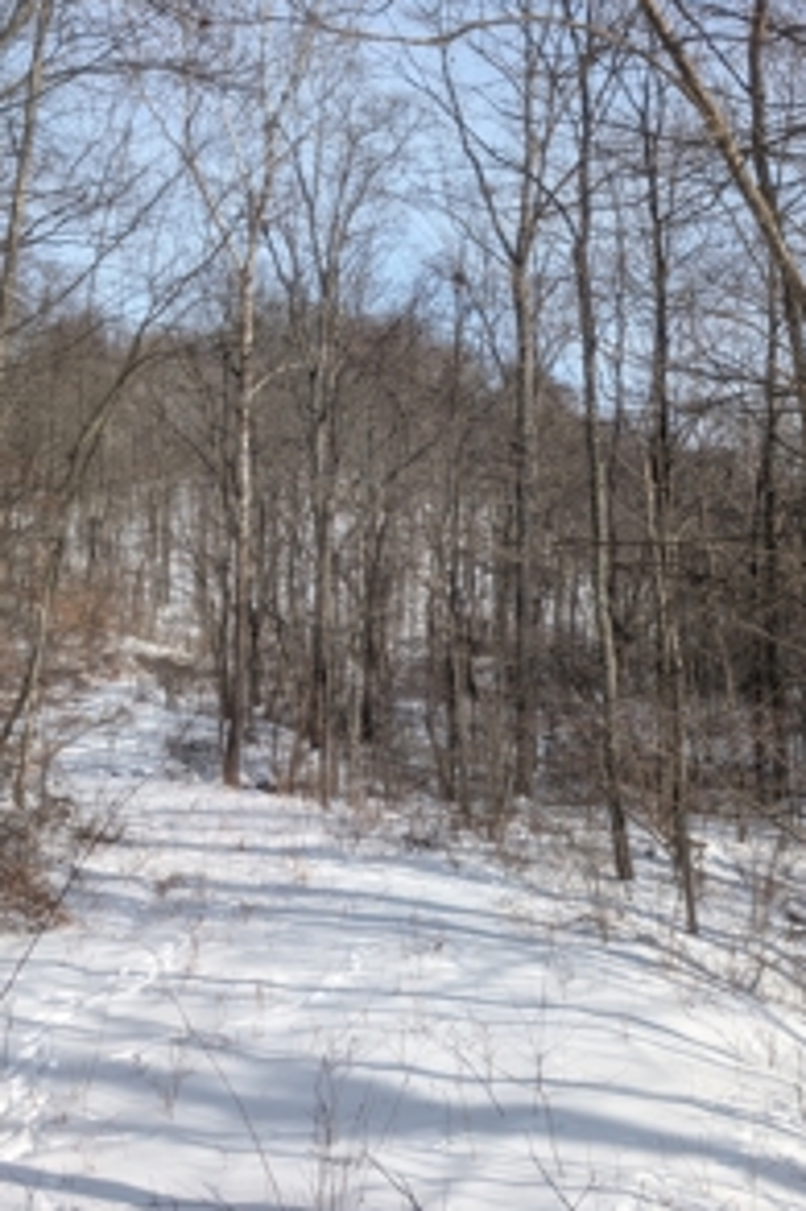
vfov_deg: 55.8
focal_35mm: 34
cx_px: 434
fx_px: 1143
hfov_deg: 38.8
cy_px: 608
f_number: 1.68
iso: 21
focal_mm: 6.9
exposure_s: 1/929
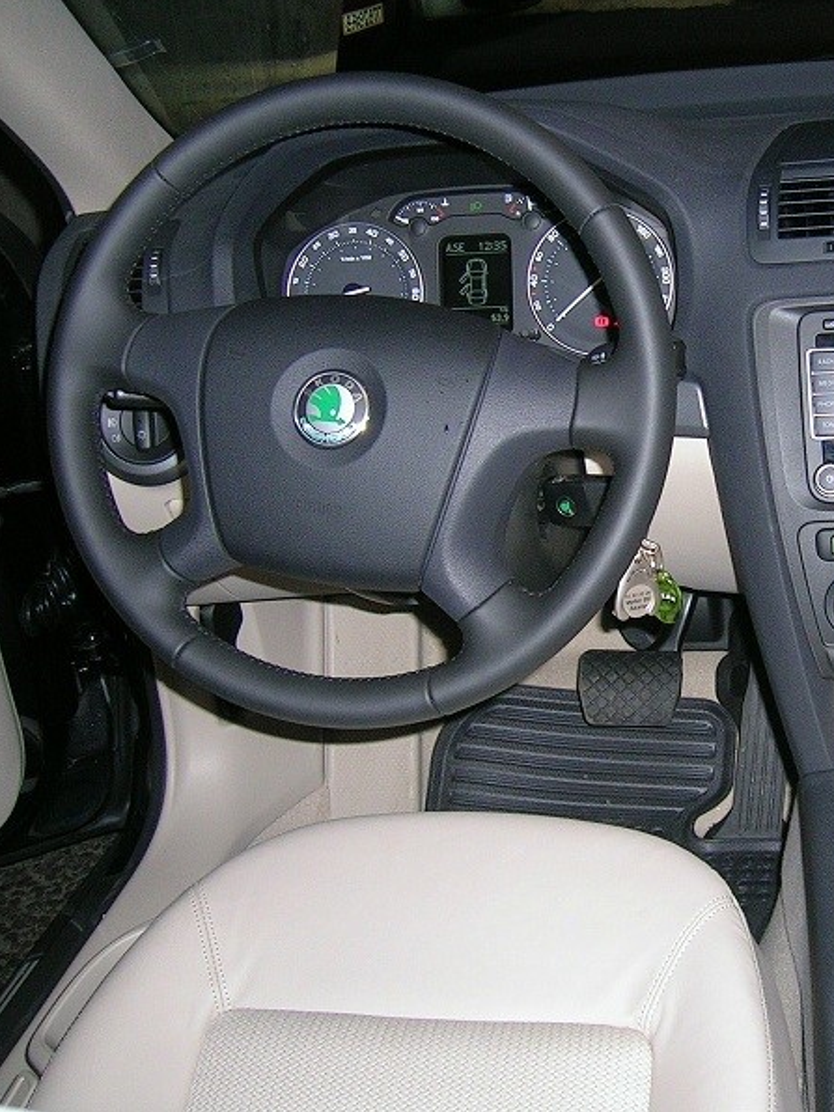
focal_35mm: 47
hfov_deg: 30.1
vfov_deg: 40.4
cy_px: 556
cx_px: 675
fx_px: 1510
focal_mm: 5.4
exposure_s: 1/60.1
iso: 99
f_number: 2.8
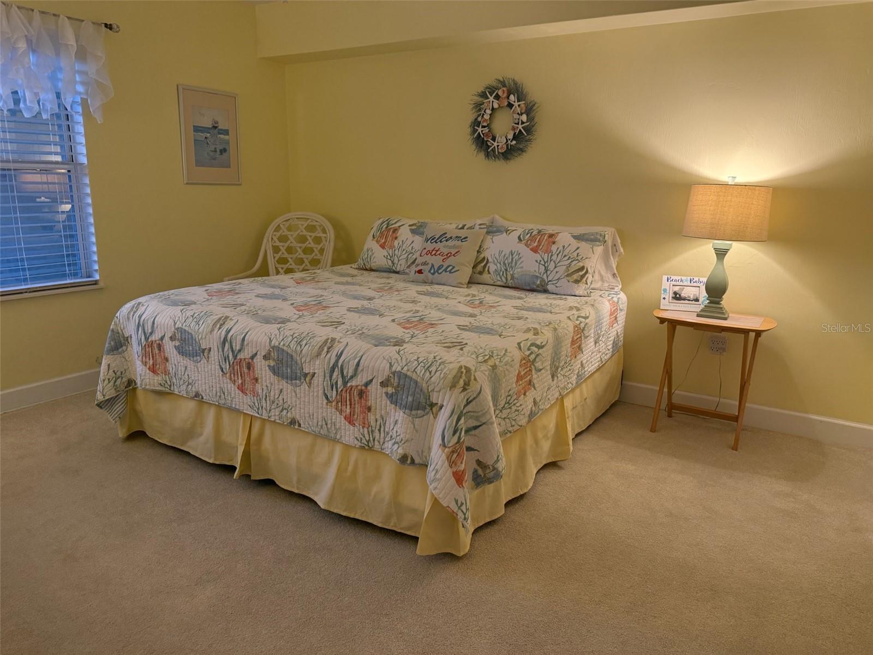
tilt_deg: -13.0
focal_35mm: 24
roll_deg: -1.3
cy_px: 328
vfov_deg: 56.8
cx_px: 436
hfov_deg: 71.6
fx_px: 605
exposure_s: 1/120
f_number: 1.78
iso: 320
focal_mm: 6.76
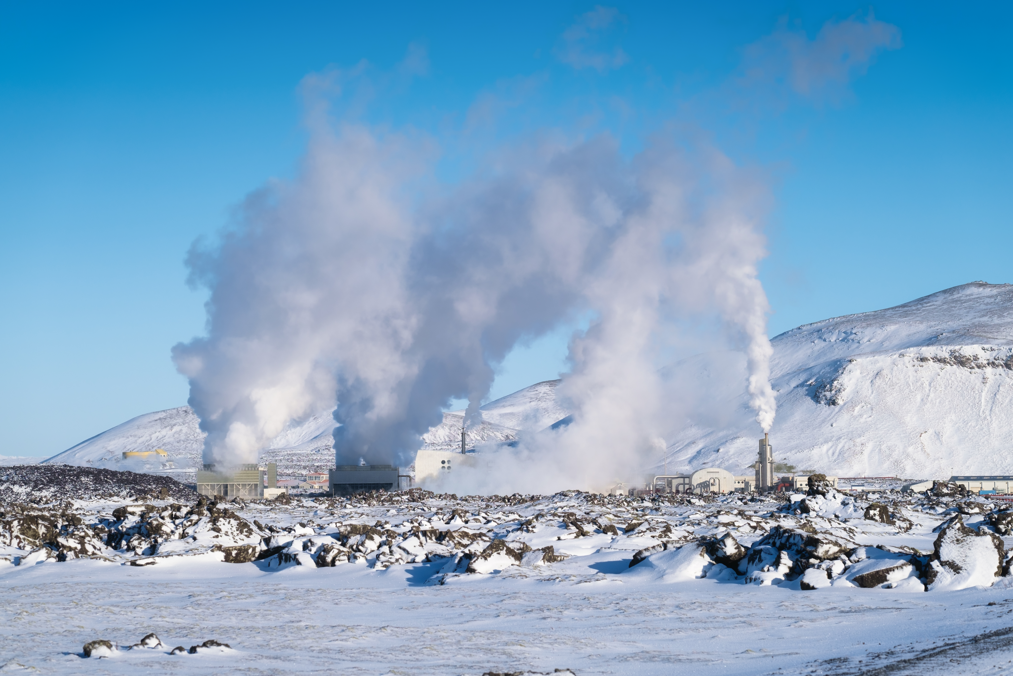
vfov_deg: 12.2
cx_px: 506
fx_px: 3151
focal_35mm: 112
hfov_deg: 18.3
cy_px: 338
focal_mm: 74.4
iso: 160
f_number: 4
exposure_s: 1/2700
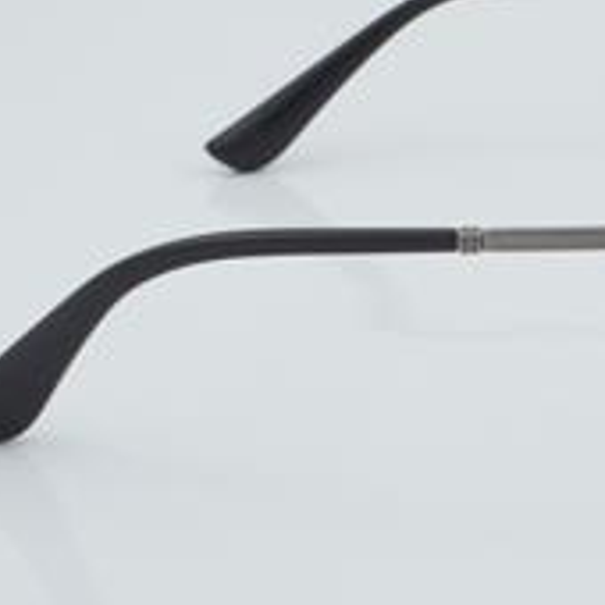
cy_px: 178
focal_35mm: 150
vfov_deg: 11.6
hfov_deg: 11.5
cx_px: 626
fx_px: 2966
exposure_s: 1/3
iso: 100
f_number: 32
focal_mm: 50
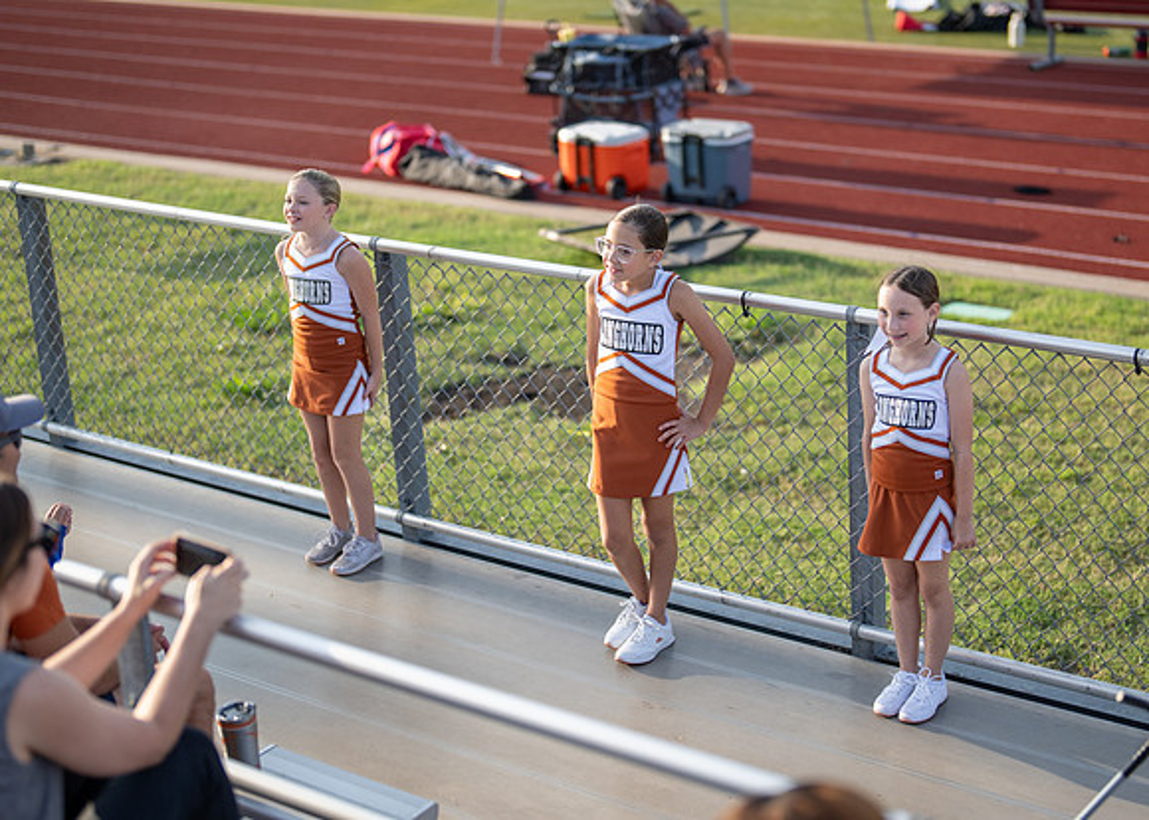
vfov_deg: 21.7
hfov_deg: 30.1
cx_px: 630
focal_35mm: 66
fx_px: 2137
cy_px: 360
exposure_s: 1/3200
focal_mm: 50
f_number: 1.2
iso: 100
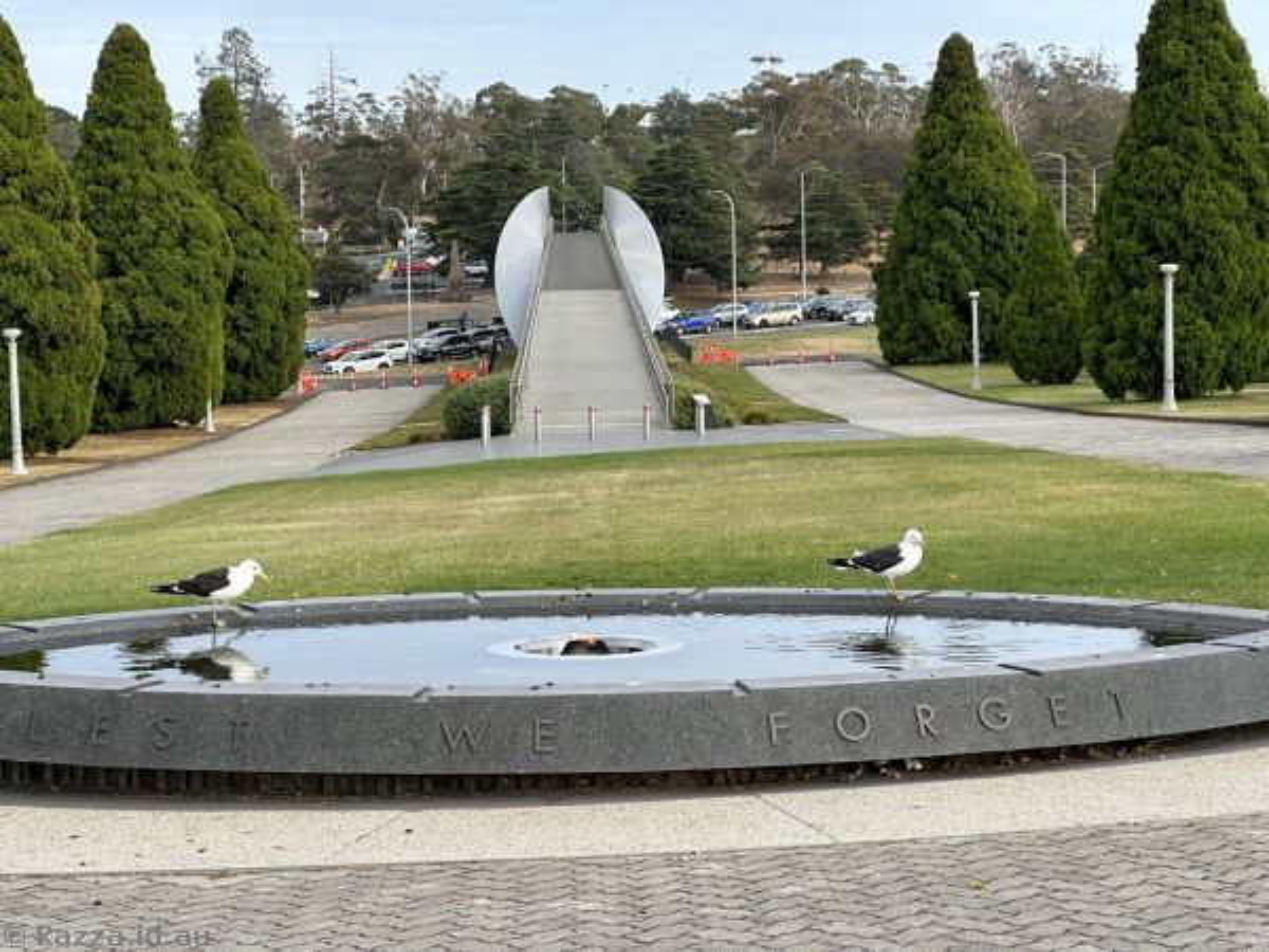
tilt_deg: -4.0
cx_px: 634
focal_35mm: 77
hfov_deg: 25.3
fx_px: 2823
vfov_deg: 19.1
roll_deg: +0.5
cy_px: 476
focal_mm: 9
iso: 32
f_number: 2.8
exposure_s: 1/224
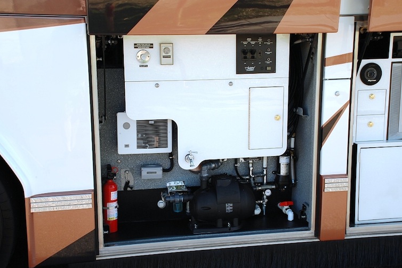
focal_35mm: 51
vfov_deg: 26.5
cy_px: 139
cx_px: 209
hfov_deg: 38.9
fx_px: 569
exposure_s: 1/125
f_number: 5.6
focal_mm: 32
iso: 100
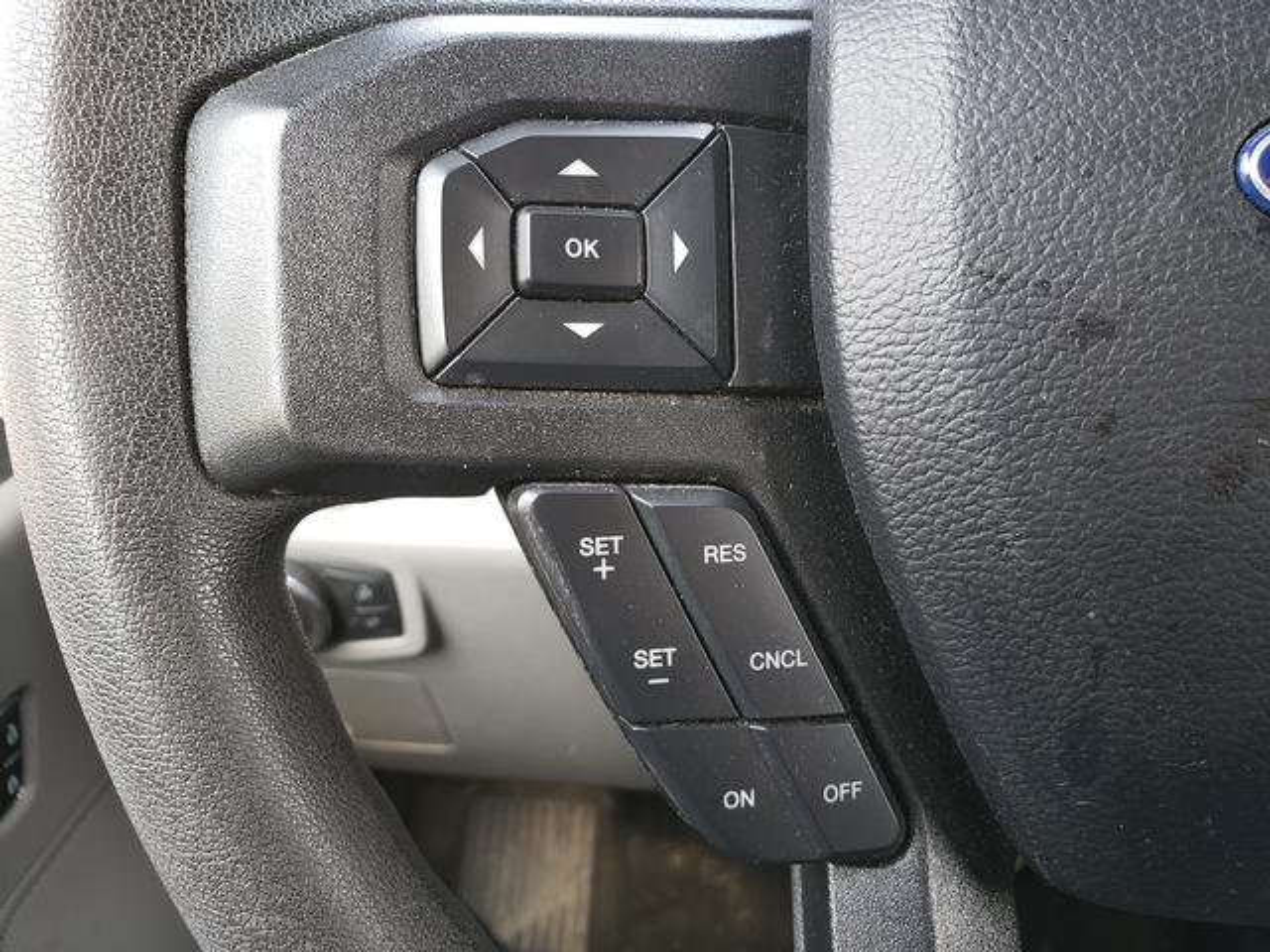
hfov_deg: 67.3
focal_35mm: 26
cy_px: 476
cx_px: 635
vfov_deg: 53.1
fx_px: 954
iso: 200
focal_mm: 4.3
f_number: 2.4
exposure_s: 1/50
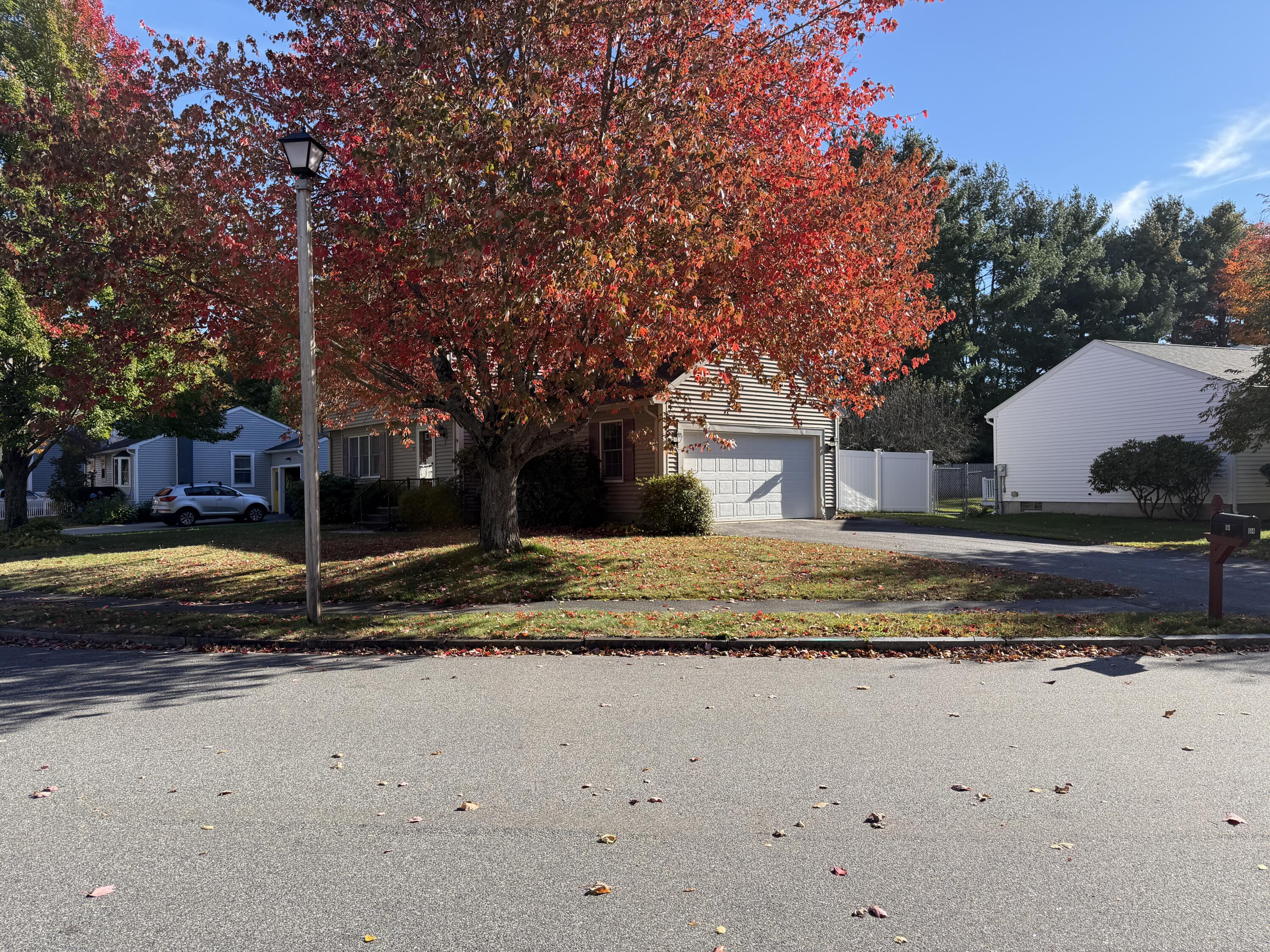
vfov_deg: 56.8
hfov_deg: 71.6
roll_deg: +1.5
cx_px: 635
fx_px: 881
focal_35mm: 24
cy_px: 476
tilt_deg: +1.3
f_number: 1.78
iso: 80
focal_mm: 6.76
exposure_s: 1/1949
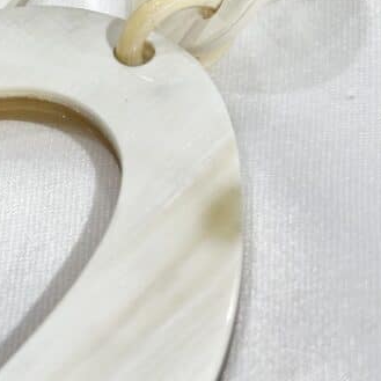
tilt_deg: -41.5
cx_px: 81
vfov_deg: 12.1
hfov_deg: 12.2
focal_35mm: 143
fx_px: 1781
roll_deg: +7.6
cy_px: 29
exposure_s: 1/330
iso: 32
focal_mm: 5.96
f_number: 1.6
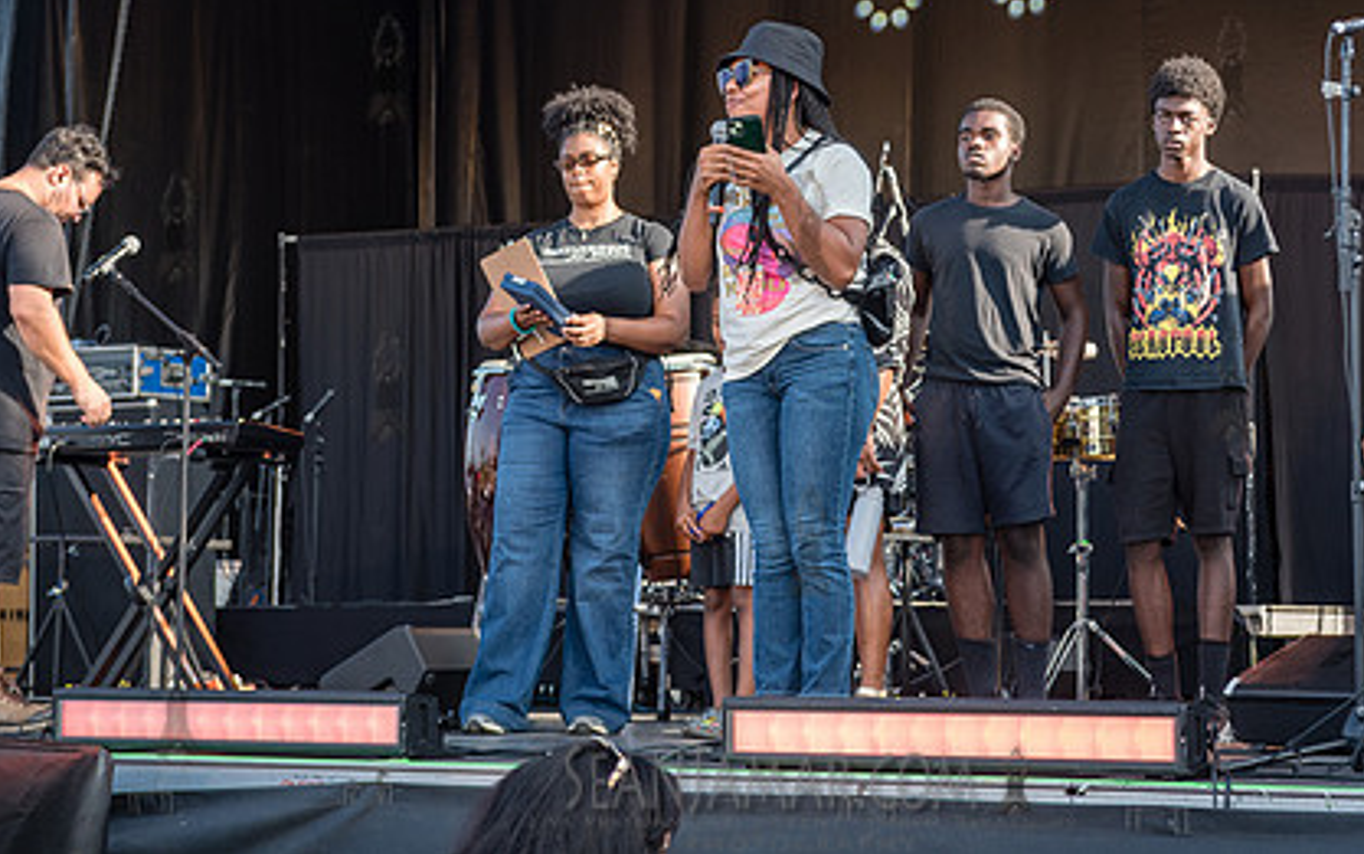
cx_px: 808
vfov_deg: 16.7
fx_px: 2901
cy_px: 224
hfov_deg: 26.4
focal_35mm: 78
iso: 320
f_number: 3.5
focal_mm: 55
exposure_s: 1/500
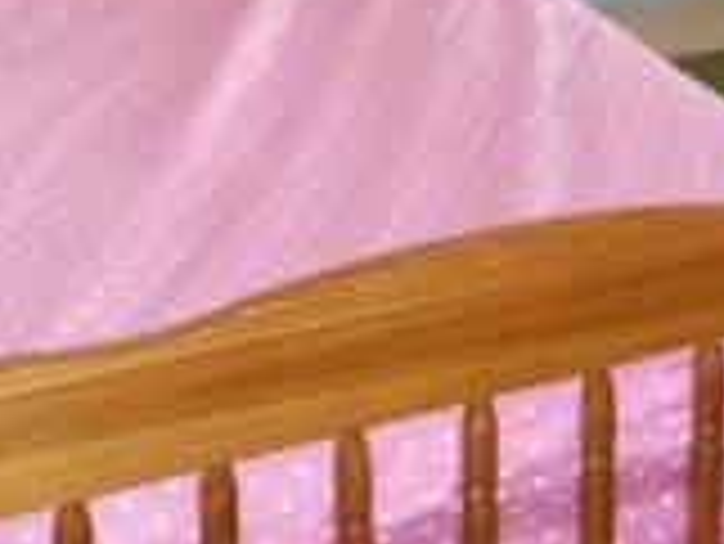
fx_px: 1821
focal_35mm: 87
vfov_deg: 15.5
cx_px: 659
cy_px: -303
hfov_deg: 21.9
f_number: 3.3
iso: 800
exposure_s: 1/60
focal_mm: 4.3
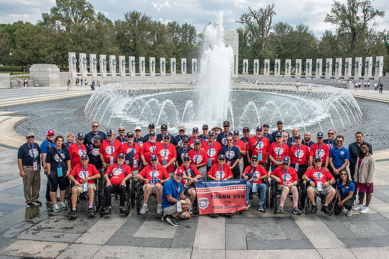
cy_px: 113
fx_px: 378
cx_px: 219
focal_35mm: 35
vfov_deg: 37.9
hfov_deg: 54.3
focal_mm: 31
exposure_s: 1/160
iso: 100
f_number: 11
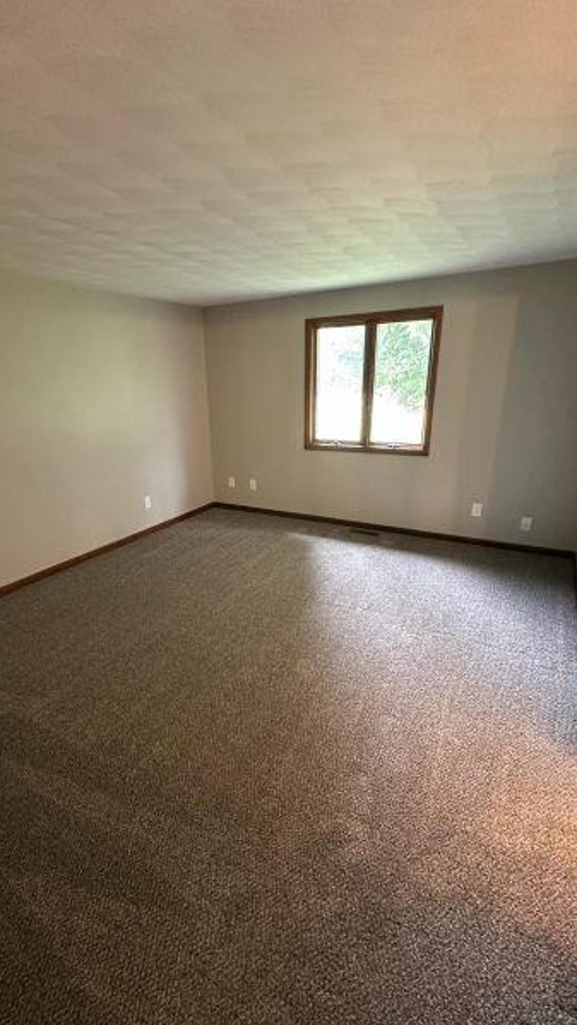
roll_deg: +2.5
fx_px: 462
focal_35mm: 17
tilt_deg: -19.0
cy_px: 544
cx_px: 253
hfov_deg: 63.8
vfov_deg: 95.8
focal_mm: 2.22
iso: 500
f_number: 2.2
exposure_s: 1/60
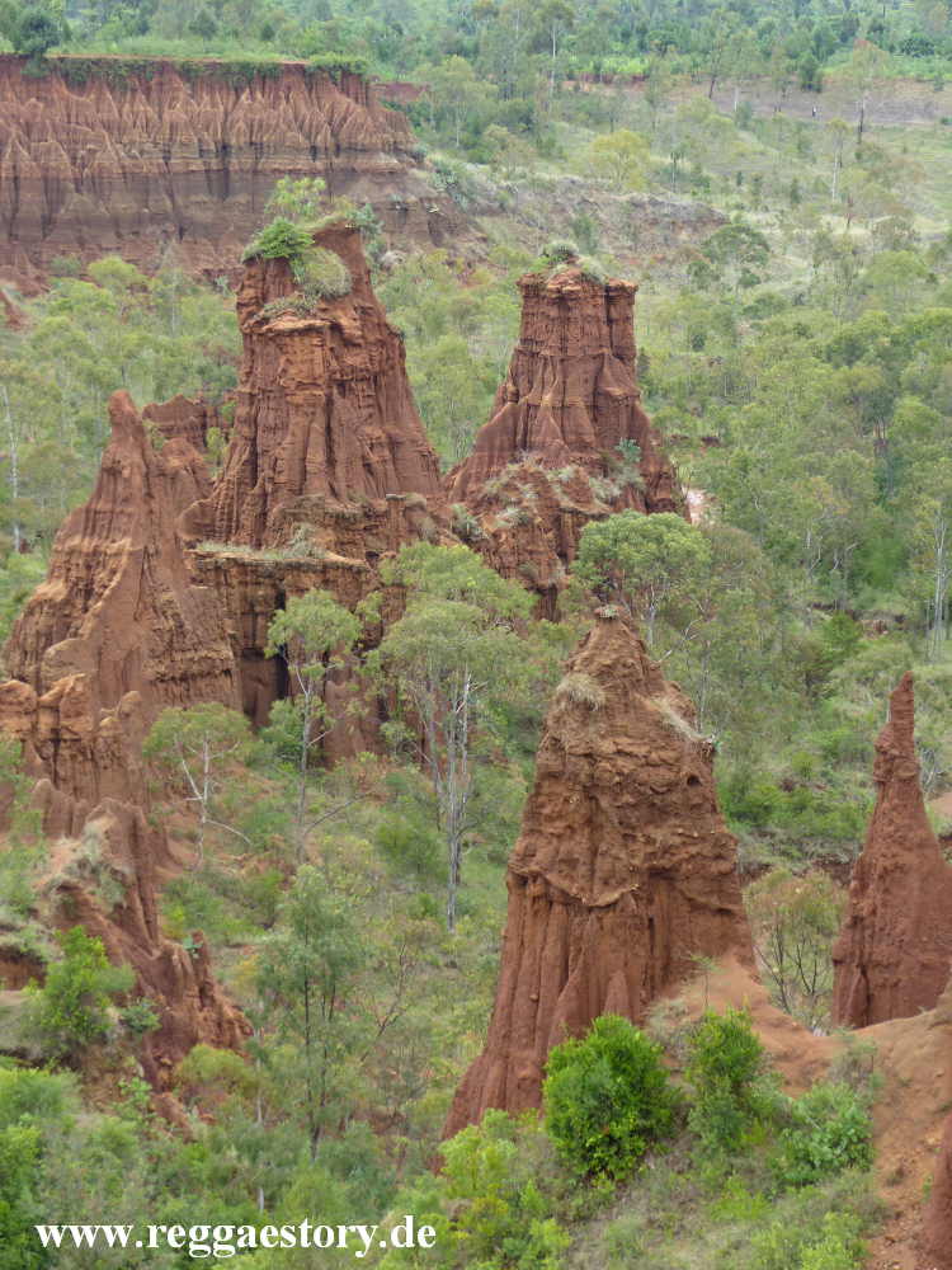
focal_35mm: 119
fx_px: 4364
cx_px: 476
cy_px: 635
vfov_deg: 16.6
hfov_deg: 12.5
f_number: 4
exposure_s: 1/125
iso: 100
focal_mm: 21.4
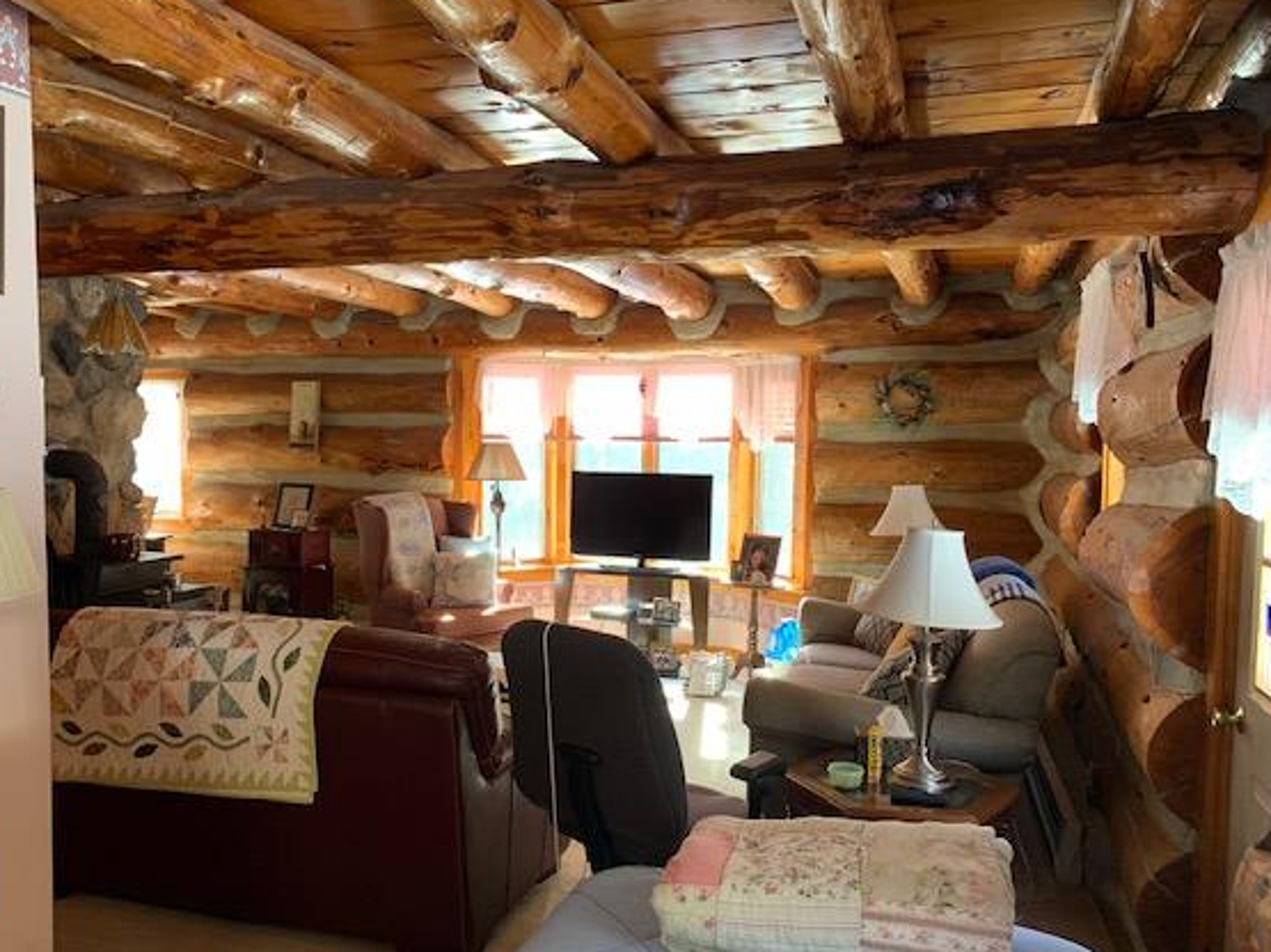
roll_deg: -1.1
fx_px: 1101
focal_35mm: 30
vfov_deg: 46.7
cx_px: 561
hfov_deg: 59.8
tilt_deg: -4.1
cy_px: 517
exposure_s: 1/60
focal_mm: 4.25
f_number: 1.8
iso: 160
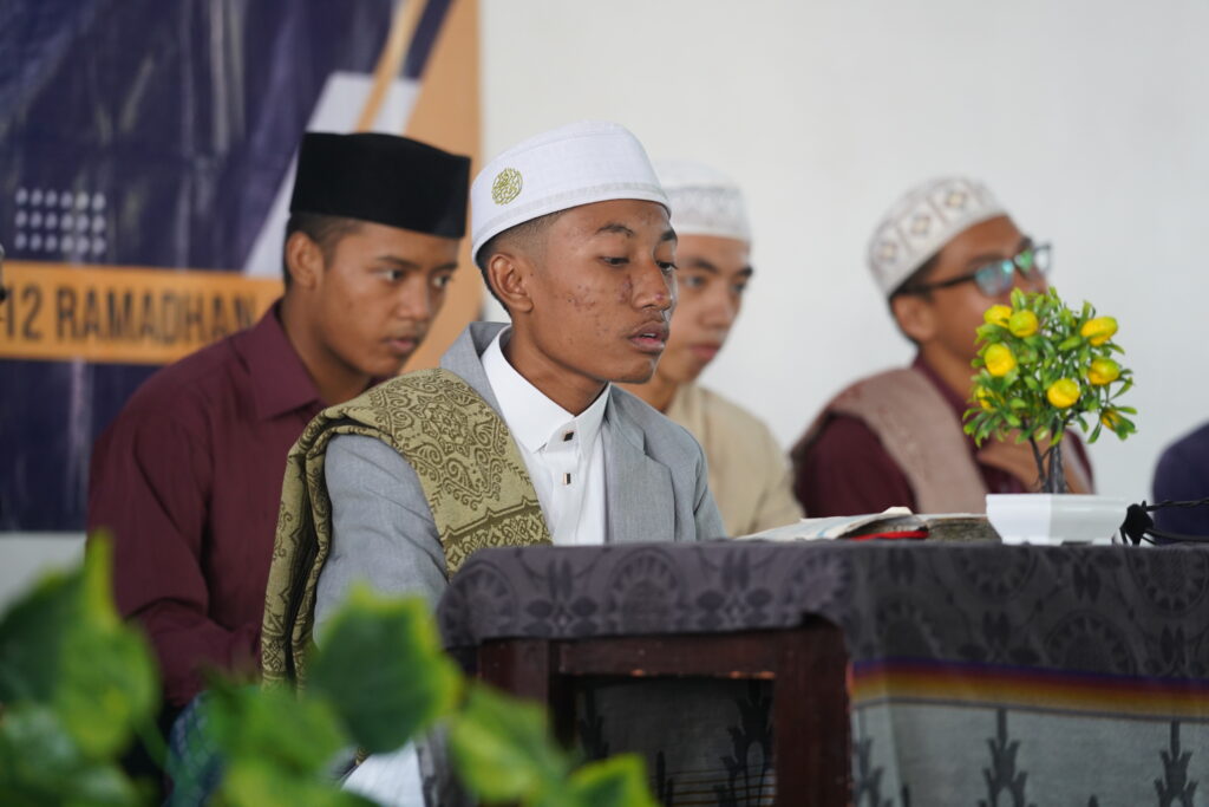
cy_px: 404
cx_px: 604
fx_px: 5743
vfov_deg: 8.0
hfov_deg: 12.0
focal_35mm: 171
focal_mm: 171
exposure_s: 1/100
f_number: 4
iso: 1250
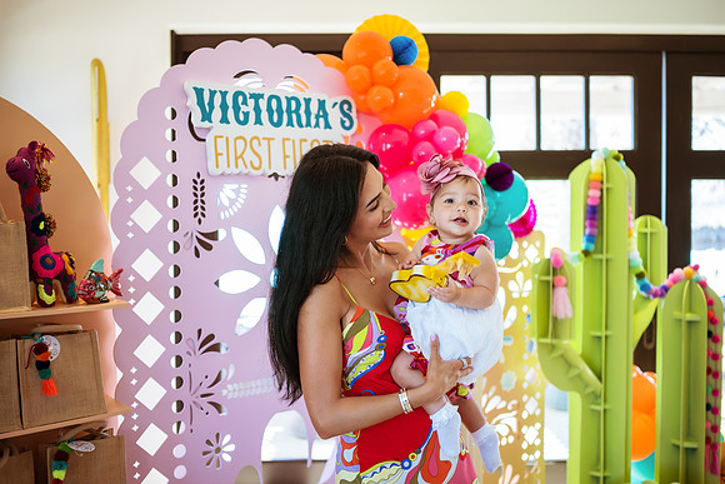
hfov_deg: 52.5
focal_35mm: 36
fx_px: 735
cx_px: 351
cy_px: 235
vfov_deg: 36.4
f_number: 2
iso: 500
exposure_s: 1/400
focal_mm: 35
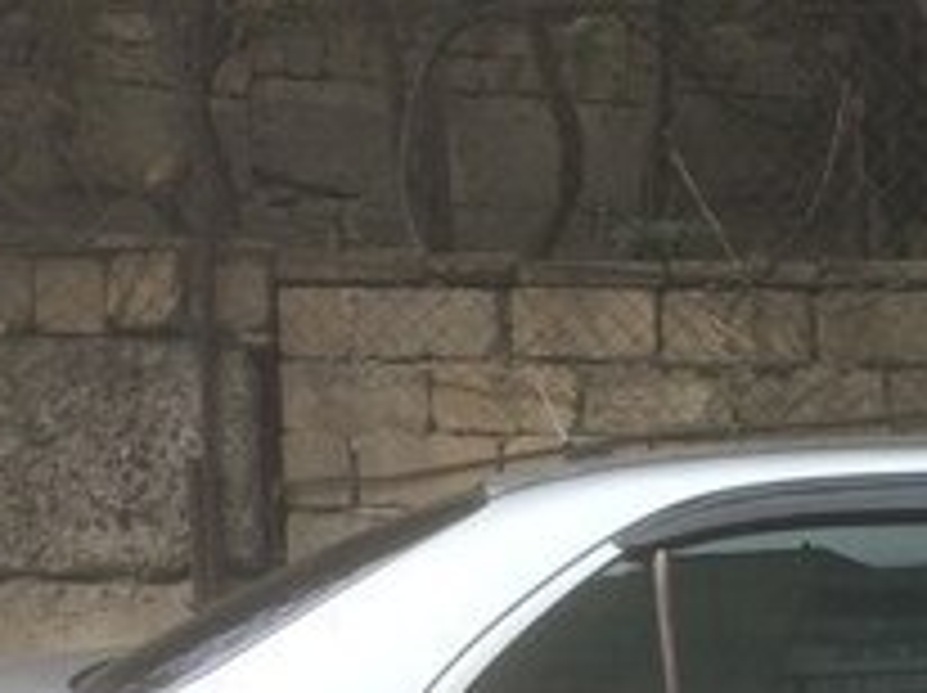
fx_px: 2488
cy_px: 1033
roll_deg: -1.9
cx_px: 1053
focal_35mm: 93
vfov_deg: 14.8
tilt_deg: -6.2
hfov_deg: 20.0
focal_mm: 4.15
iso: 32
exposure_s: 1/336
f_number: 2.2
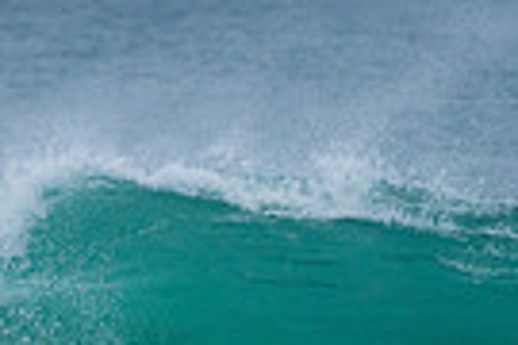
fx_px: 30991
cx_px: 38
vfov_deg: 0.6
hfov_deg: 1.0
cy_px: 585
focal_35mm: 2154
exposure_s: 1/1000
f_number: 5.6
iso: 280
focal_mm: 500
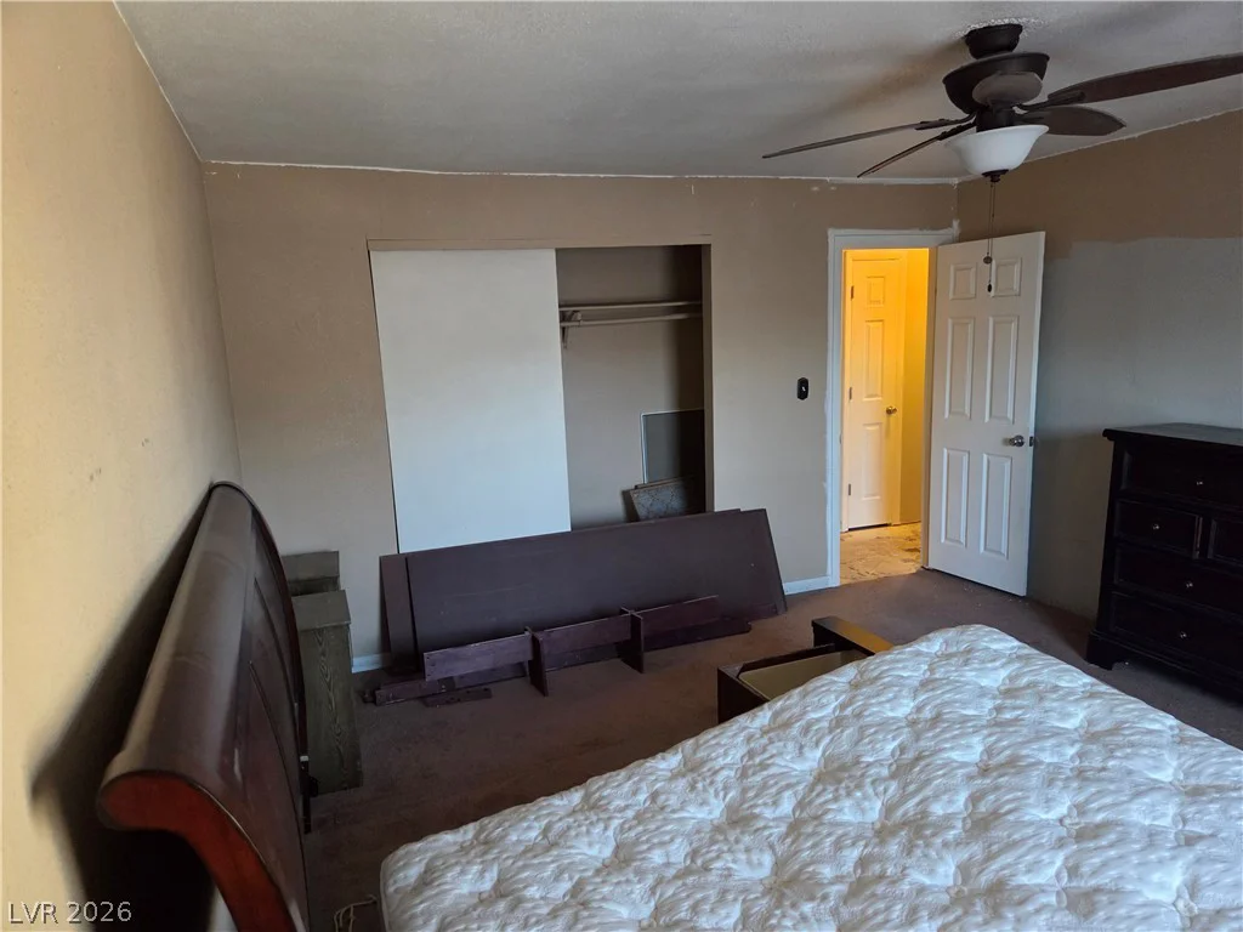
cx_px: 622
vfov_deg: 58.9
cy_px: 466
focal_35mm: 23
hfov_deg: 73.9
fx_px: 826
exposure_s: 1/120
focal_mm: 5.4
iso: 1600
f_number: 1.8
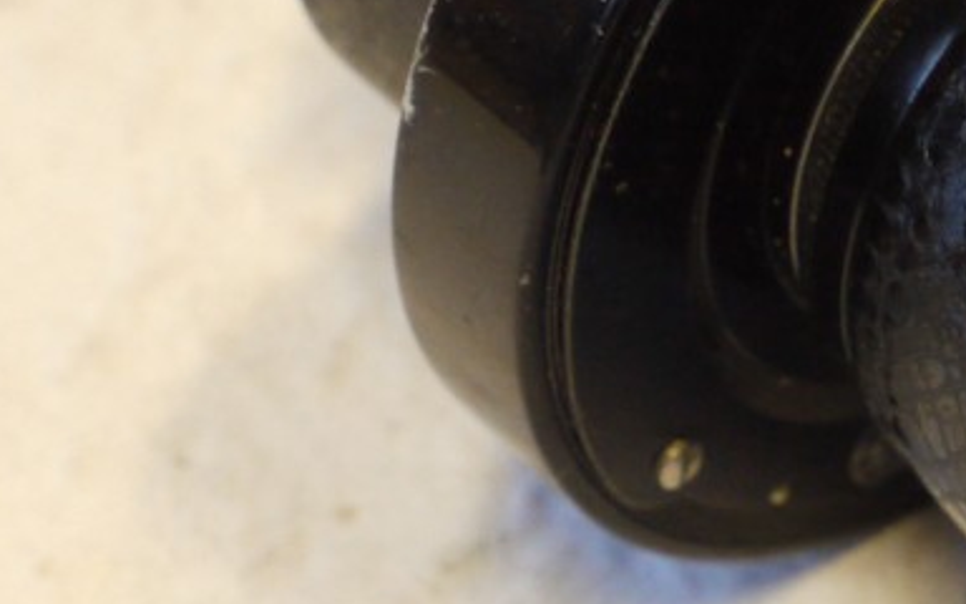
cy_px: 191
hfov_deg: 7.8
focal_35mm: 265
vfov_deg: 5.0
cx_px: 1280
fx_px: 6977
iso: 800
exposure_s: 1/25
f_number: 8
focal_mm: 40
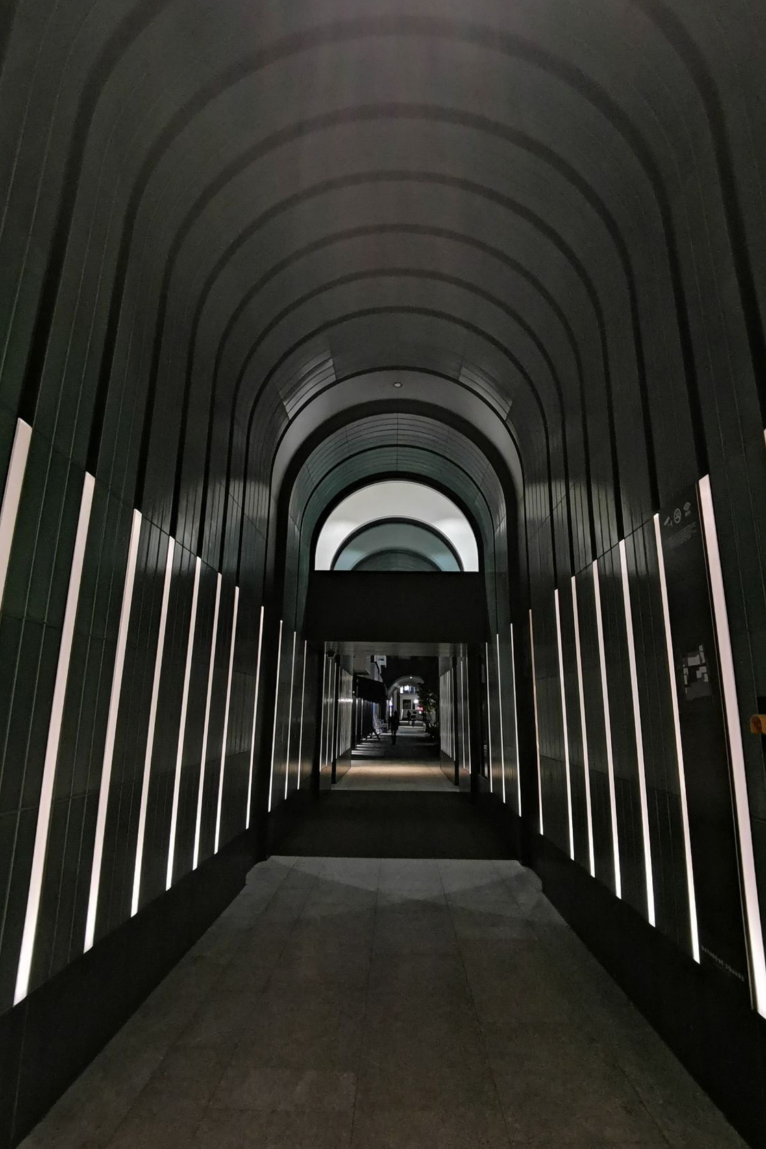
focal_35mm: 18
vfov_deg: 90.0
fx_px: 574
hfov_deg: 67.4
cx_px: 388
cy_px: 569
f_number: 2.2
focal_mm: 3.95
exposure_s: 4
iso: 1000
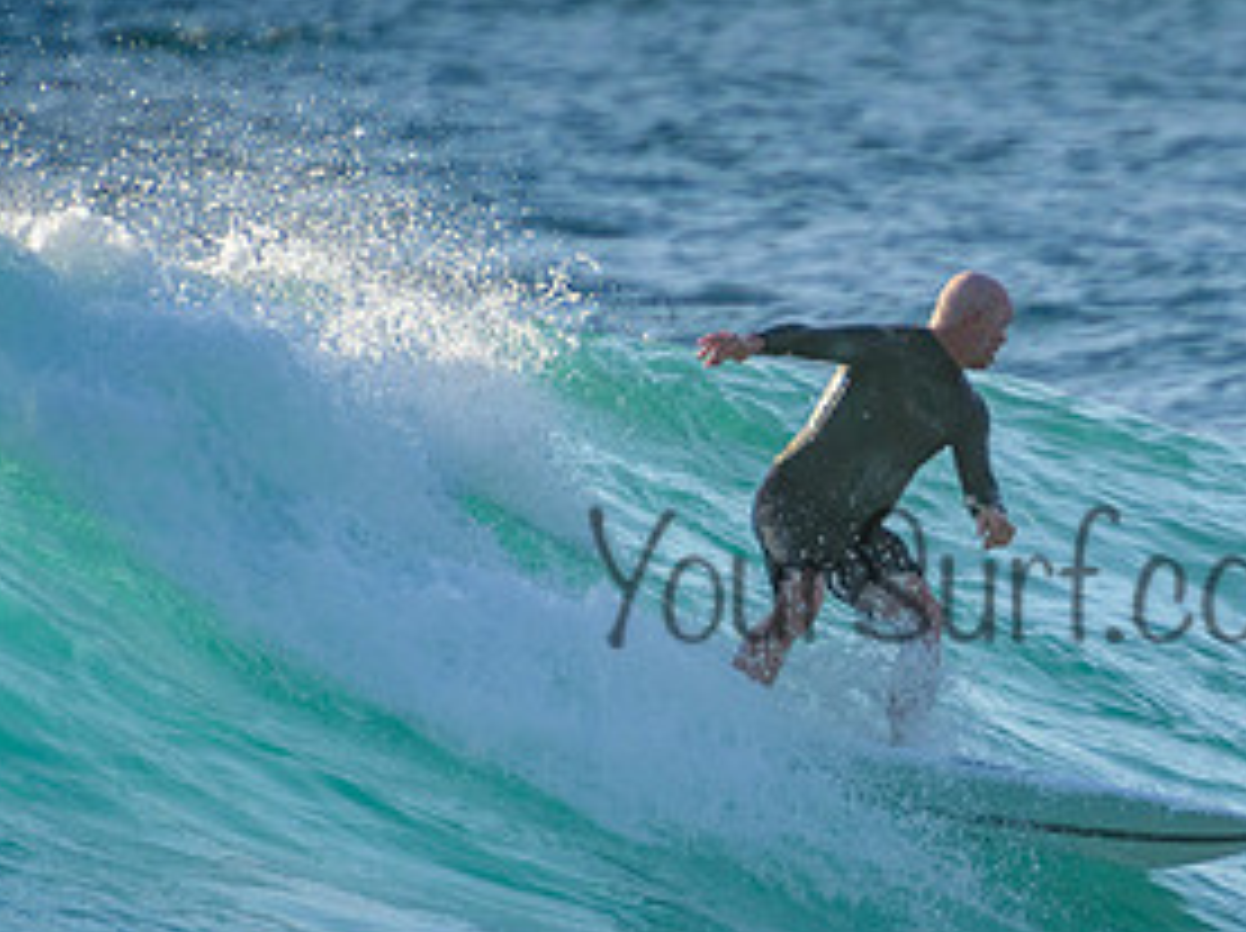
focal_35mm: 1231
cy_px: 538
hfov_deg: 1.6
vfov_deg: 1.2
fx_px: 44252
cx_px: 1053
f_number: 5.6
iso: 450
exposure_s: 1/2000
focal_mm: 400
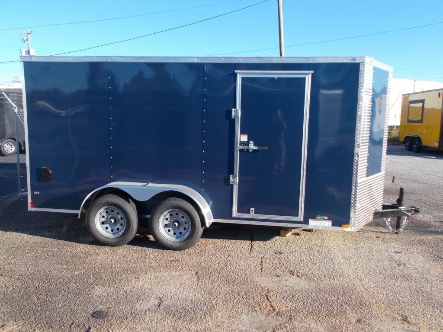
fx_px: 384
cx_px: 222
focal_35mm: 30
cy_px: 166
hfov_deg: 60.0
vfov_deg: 46.8
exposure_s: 1/250
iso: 80
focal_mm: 5.3
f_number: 3.4
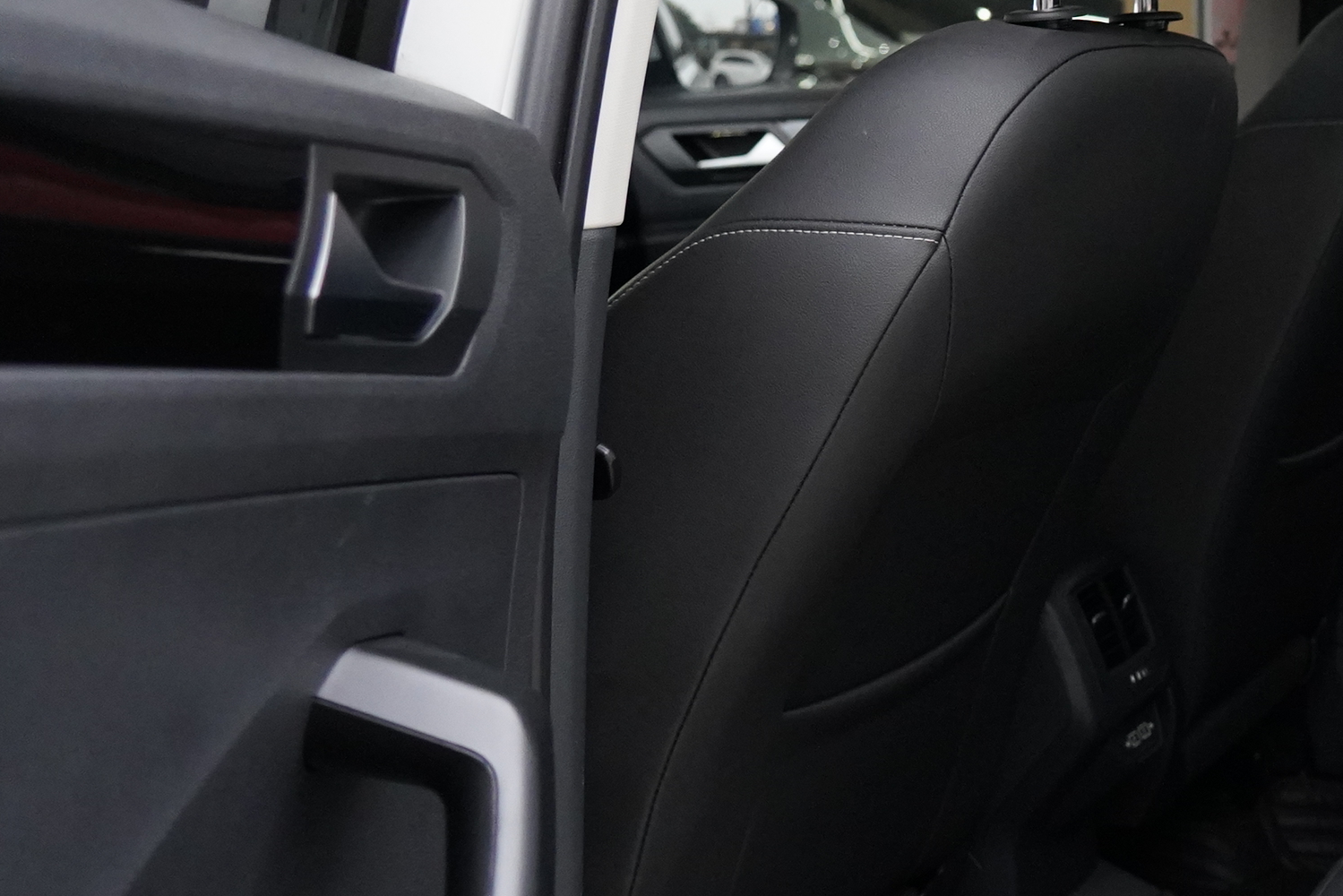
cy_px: 438
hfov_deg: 27.5
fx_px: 2351
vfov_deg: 21.6
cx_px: 1662
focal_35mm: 63
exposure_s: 1/160
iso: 5000
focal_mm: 24
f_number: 4
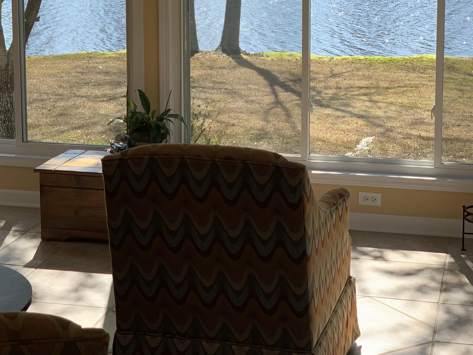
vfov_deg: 17.6
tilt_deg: -7.9
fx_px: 1134
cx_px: 159
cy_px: 75
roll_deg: +0.7
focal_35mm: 83
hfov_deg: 23.5
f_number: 2.4
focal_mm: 6
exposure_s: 1/232
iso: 16
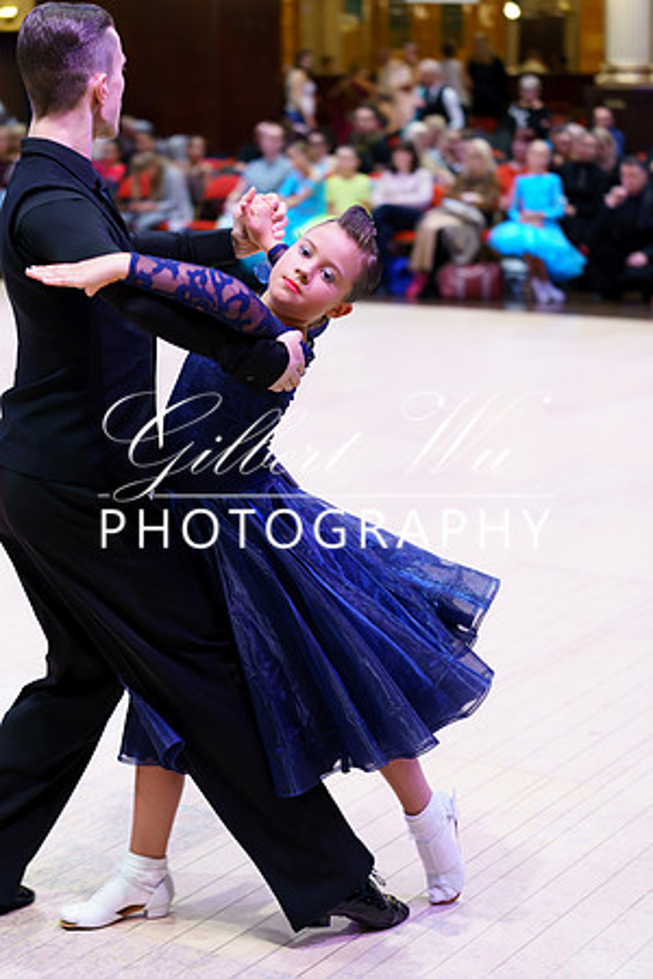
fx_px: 1904
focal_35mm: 70
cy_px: 490
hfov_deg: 19.5
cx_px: 326
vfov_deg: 28.8
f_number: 2.8
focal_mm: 70
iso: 2000
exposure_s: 1/200
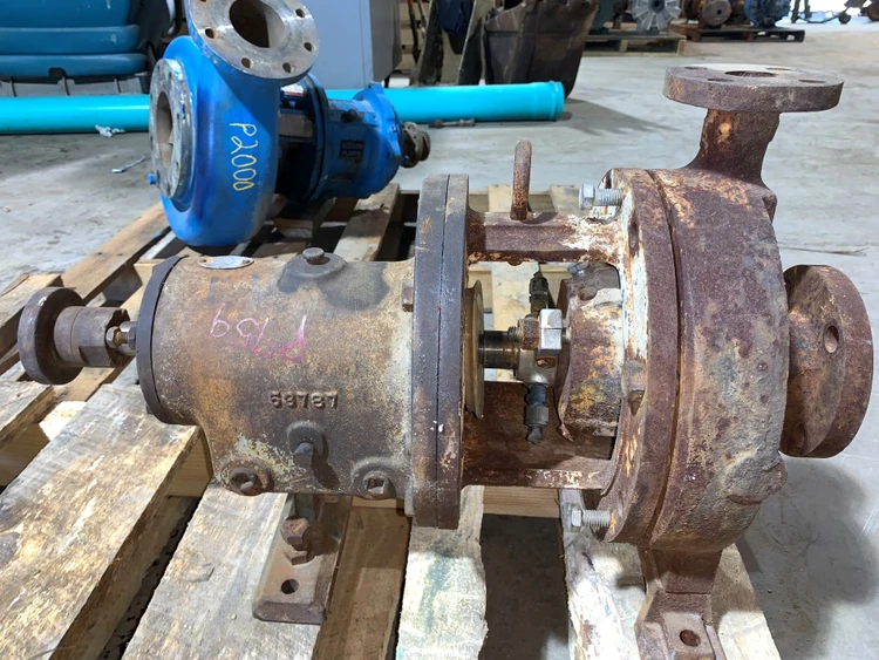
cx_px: 440
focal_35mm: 26
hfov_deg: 67.3
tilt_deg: -29.6
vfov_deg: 53.1
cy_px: 330
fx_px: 660
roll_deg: +0.3
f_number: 1.8
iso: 32
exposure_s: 1/22
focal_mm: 4.25
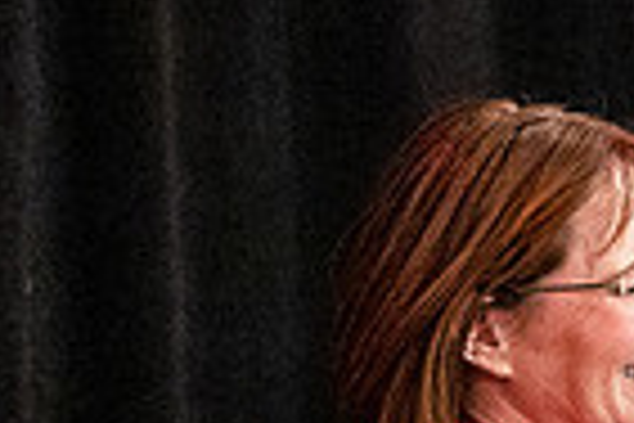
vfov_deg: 1.1
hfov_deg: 1.7
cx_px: 715
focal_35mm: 1232
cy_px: 673
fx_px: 21695
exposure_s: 1/100
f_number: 4
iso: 6400
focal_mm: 200
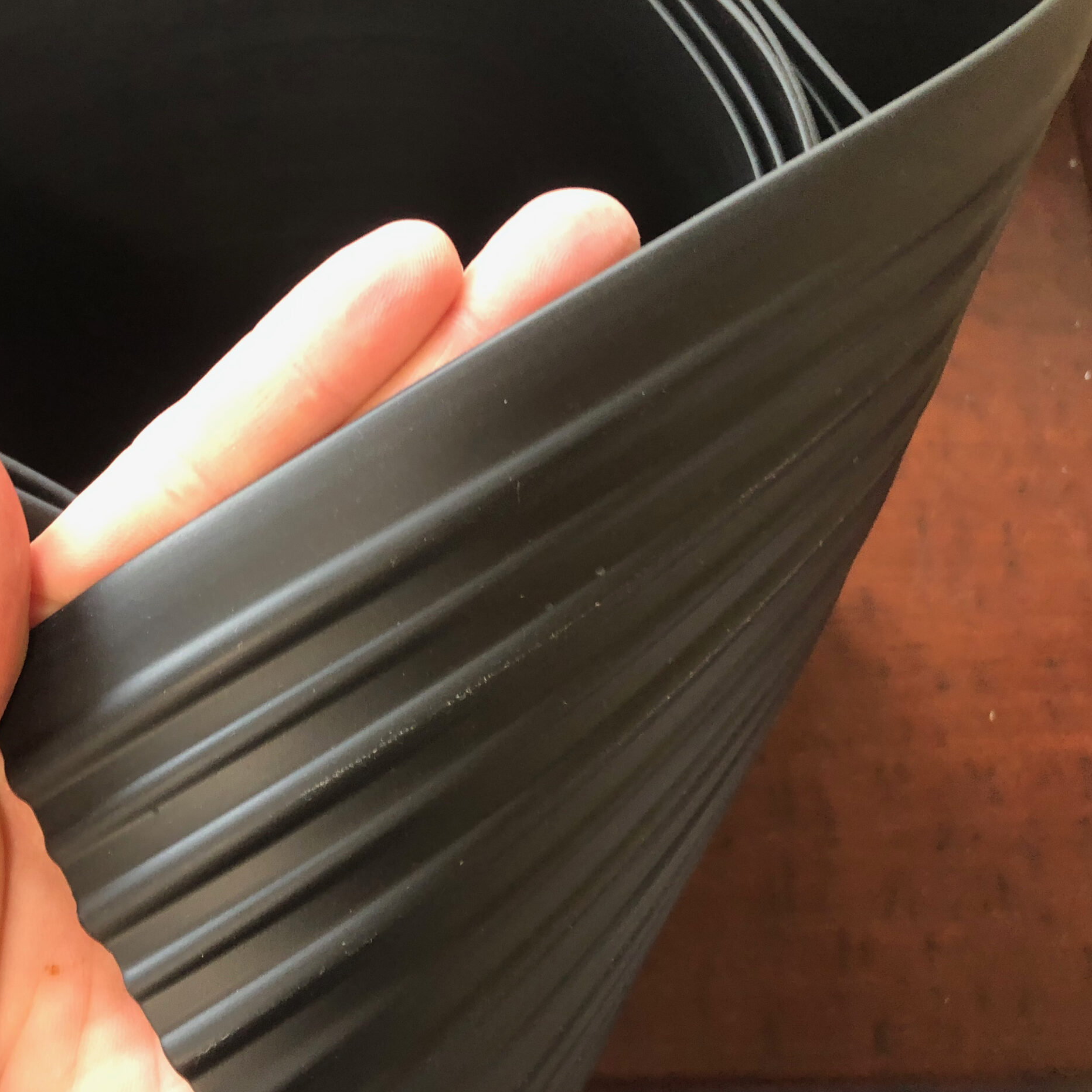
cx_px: 379
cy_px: 562
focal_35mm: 34
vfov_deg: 48.4
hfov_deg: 47.8
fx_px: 1213
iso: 100
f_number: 1.8
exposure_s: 1/11
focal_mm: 3.99
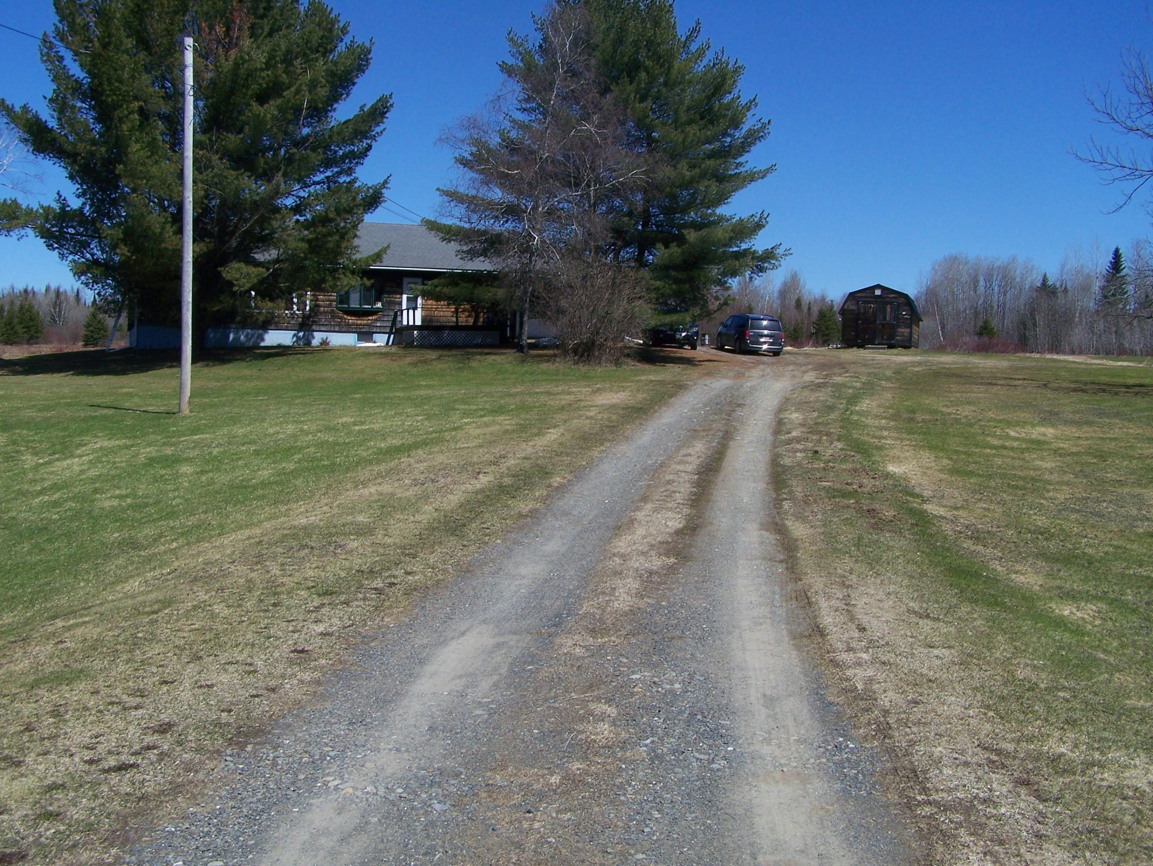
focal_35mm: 38
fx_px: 1267
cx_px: 576
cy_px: 433
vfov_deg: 37.8
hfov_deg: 48.9
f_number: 5.6
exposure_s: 1/800
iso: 80
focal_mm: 6.3
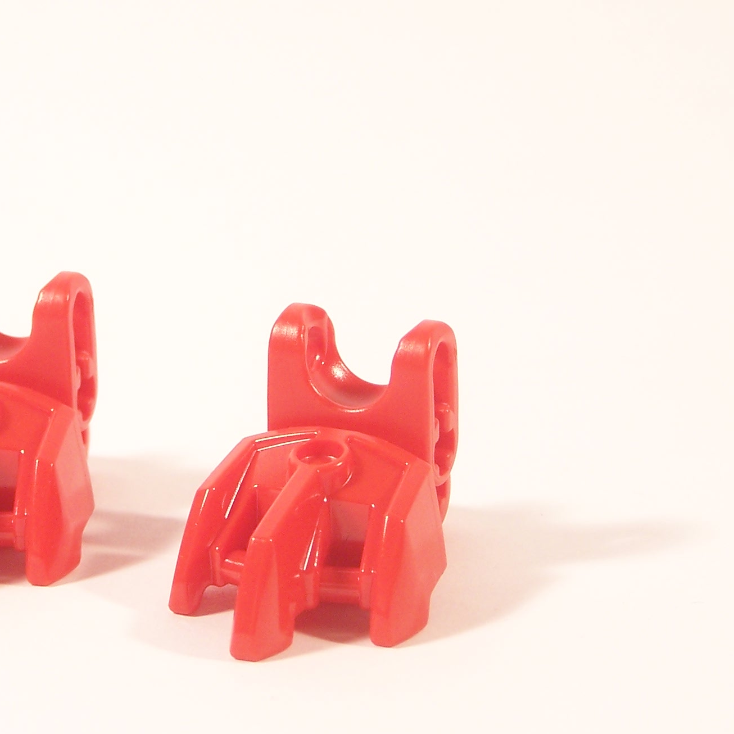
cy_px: 264
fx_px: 4390
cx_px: 176
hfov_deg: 9.5
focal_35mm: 183
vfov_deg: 9.6
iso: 100
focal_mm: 17.5
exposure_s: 1/15
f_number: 3.2
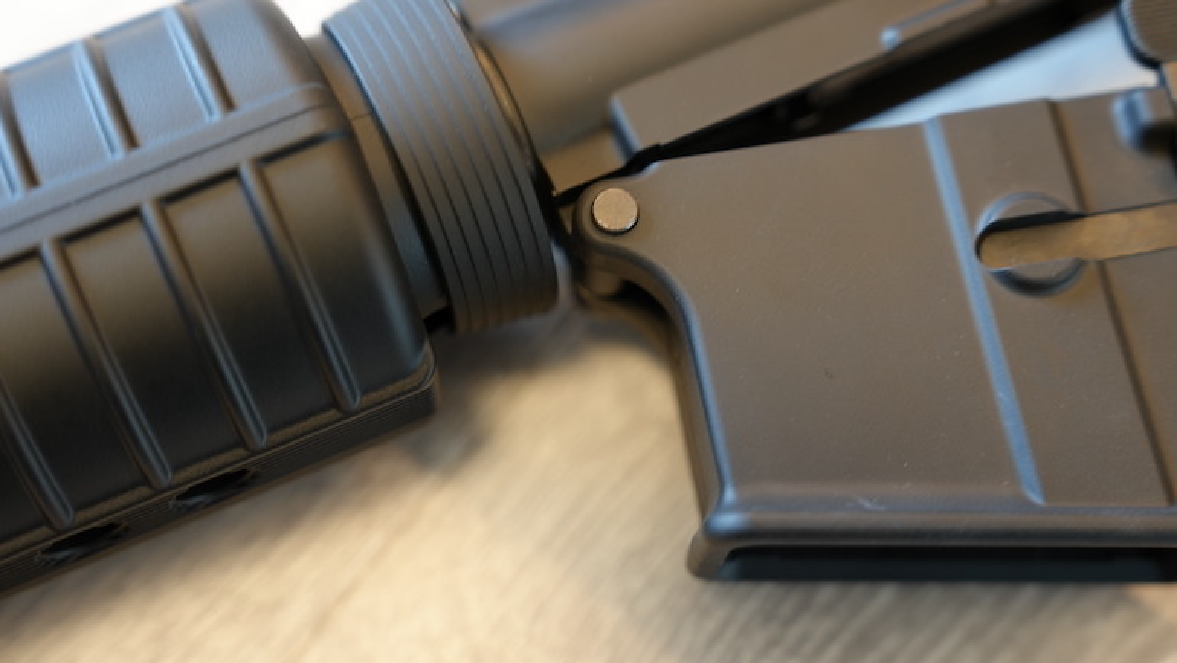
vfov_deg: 22.6
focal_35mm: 53
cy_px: 295
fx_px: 1654
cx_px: 583
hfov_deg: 39.2
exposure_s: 1/3
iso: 200
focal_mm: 50
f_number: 2.8
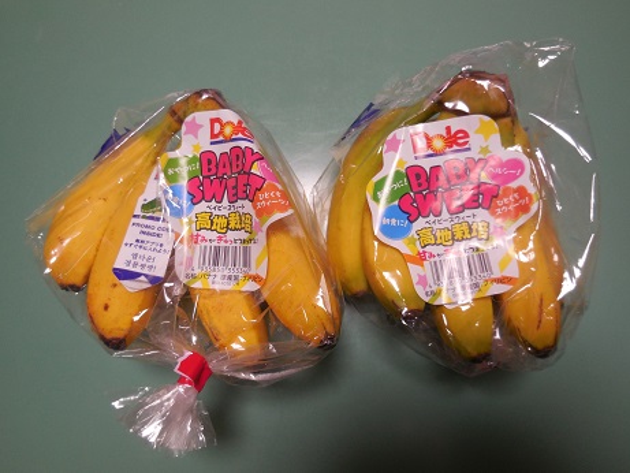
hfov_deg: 60.0
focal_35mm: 30
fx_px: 546
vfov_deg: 46.8
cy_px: 236
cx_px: 315
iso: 200
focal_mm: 5.3
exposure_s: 1/30
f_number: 3.2
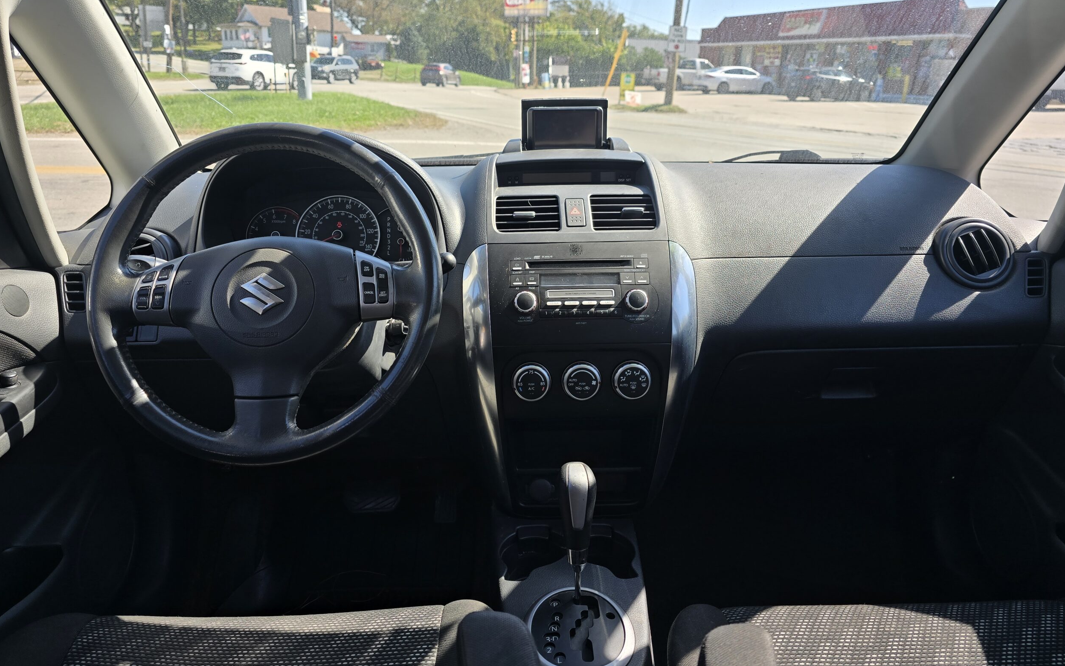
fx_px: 726
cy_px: 285
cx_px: 531
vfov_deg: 49.1
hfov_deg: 72.6
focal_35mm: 25
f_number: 1.7
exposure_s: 1/328
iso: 12
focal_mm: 6.3
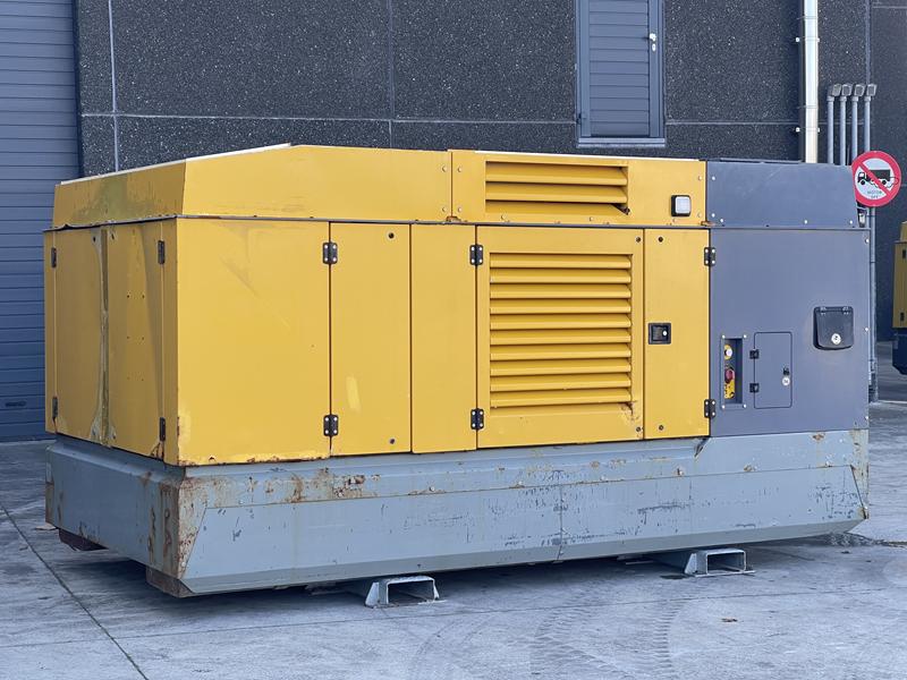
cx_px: 454
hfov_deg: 30.3
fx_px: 1677
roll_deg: +1.1
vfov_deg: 22.9
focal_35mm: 64
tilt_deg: -2.8
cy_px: 340
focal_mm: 7.5
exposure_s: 1/149
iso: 20
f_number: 2.2
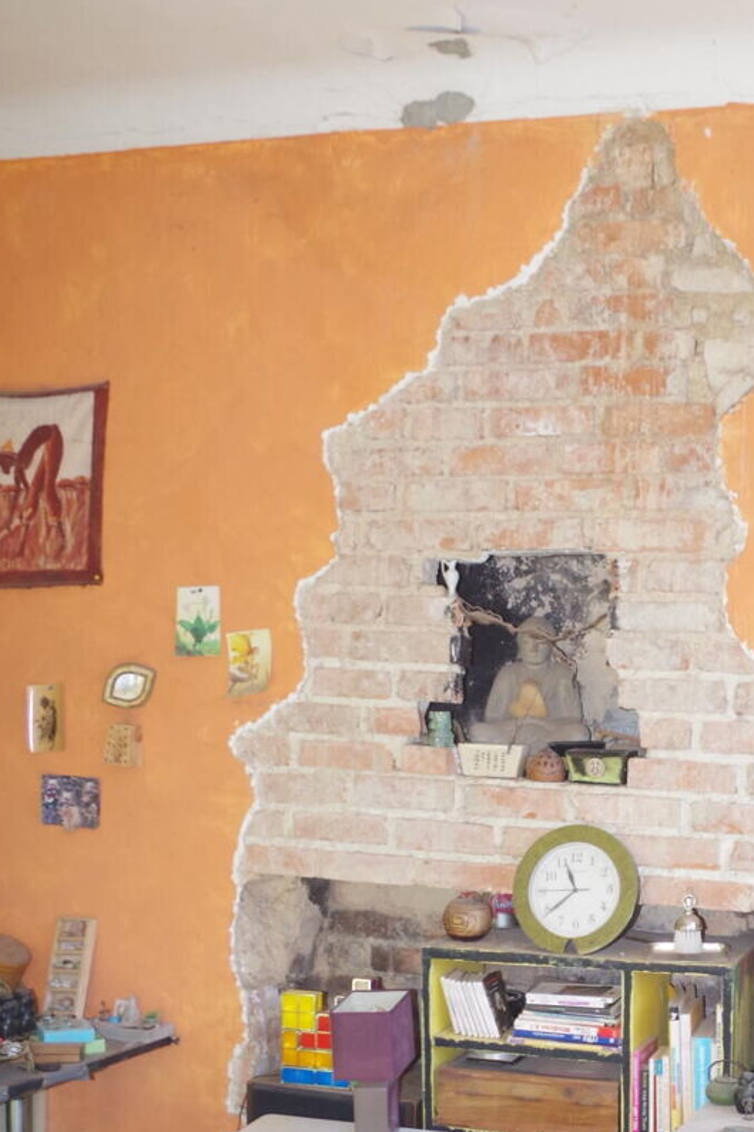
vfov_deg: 38.3
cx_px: 677
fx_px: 1603
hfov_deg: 25.6
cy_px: 783
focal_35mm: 51
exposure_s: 1/125
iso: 400
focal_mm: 18
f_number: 4
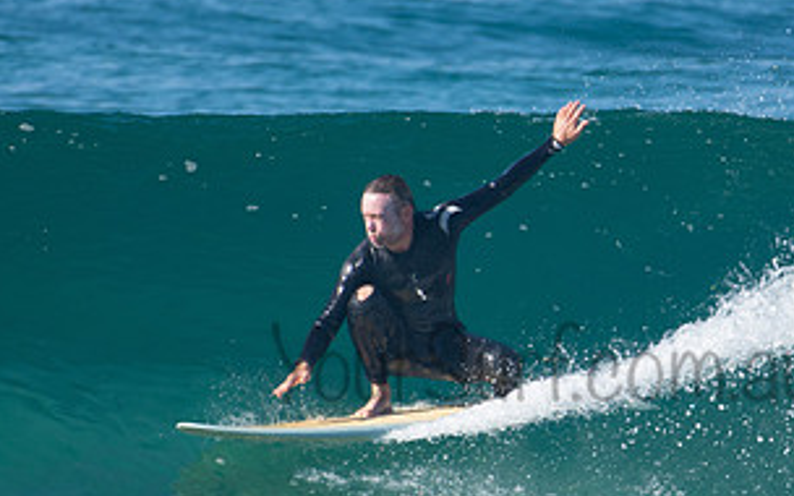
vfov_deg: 0.9
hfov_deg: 1.4
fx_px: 31615
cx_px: 541
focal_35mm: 1461
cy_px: 341
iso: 360
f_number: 5.6
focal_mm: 500
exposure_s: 1/1600
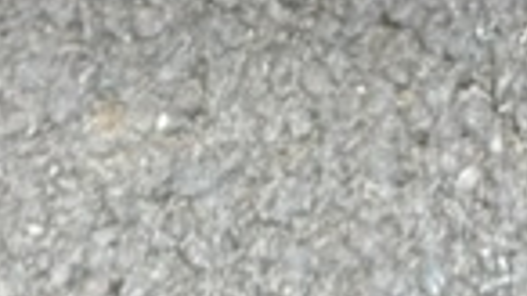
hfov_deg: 11.6
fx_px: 2570
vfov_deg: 5.8
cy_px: -834
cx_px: 541
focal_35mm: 184
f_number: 1.78
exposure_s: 1/131
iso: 50
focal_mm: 6.76
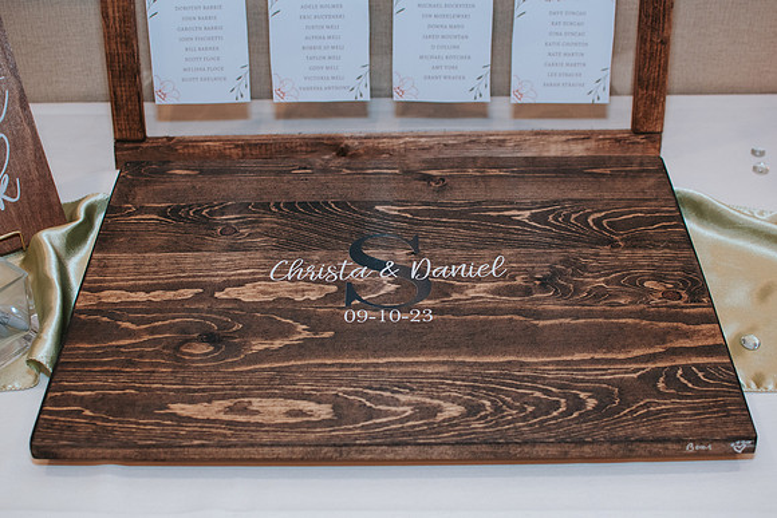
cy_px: 259
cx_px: 388
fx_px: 1133
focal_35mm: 52
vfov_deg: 25.8
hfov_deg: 37.8
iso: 800
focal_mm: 35
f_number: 3.2
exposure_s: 1/200
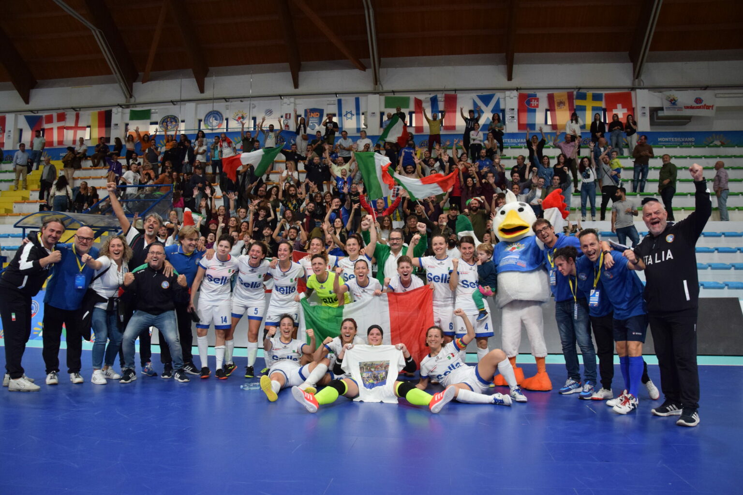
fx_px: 557
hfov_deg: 67.4
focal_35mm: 27
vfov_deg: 47.9
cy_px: 248
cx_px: 372
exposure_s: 1/125
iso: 800
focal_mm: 18
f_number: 5
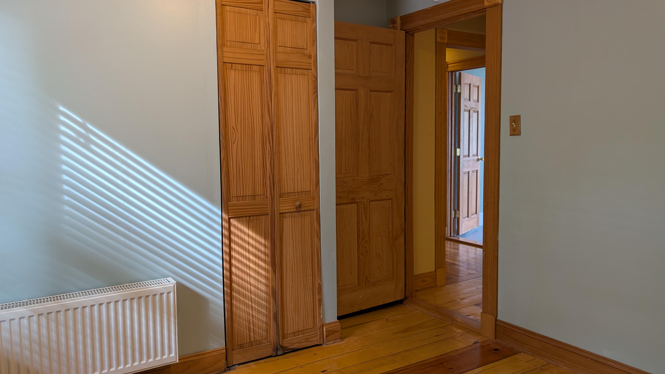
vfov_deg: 42.9
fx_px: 476
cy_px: 179
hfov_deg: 69.9
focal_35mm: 27
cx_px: 329
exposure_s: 1/24
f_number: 1.68
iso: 94
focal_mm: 6.9
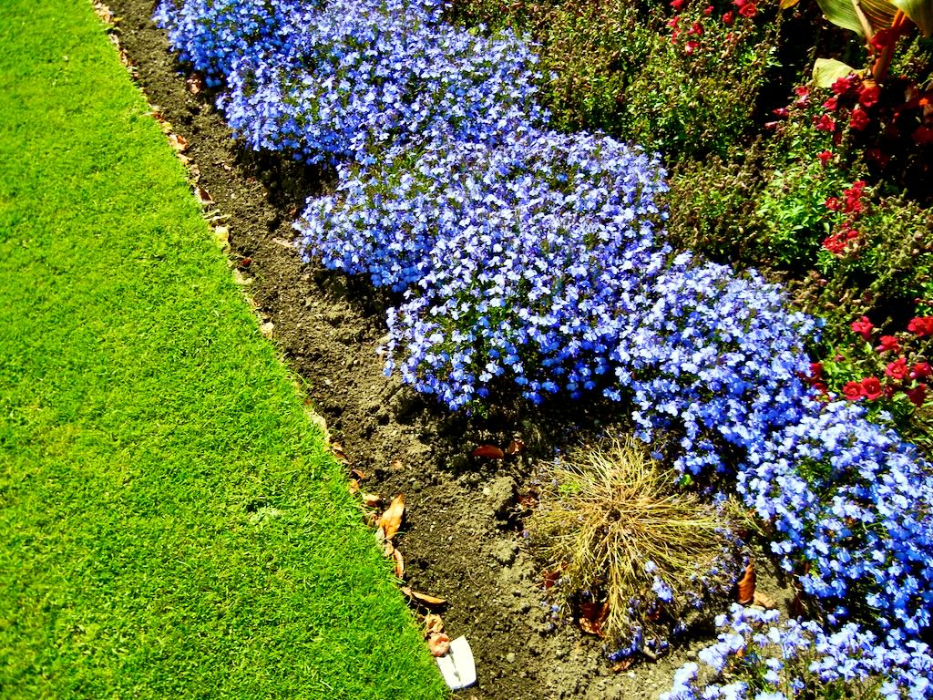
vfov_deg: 46.8
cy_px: 350
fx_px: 809
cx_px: 466
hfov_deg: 60.0
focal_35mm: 30
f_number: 7
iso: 160
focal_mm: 5.4
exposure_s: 1/261
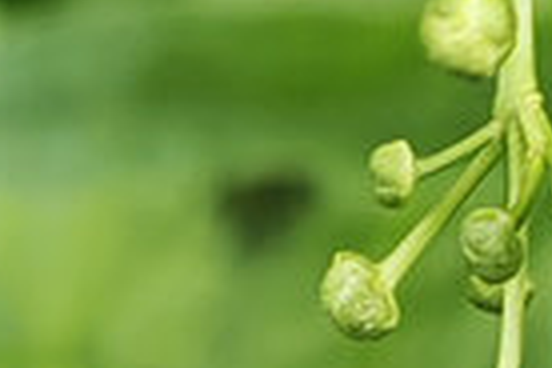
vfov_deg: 1.9
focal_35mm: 719
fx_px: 11024
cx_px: 1916
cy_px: 1980
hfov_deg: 2.8
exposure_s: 1/100
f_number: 2.4
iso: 100
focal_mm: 8.67
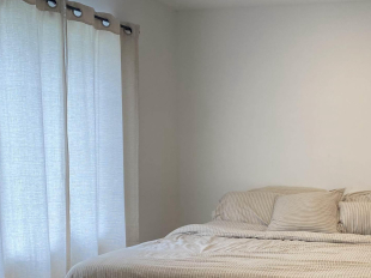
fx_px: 600
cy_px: 244
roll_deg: -0.7
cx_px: 276
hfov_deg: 33.7
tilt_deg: -9.6
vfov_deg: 25.3
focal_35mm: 56
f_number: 1.8
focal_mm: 4.25
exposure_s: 1/120
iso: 100
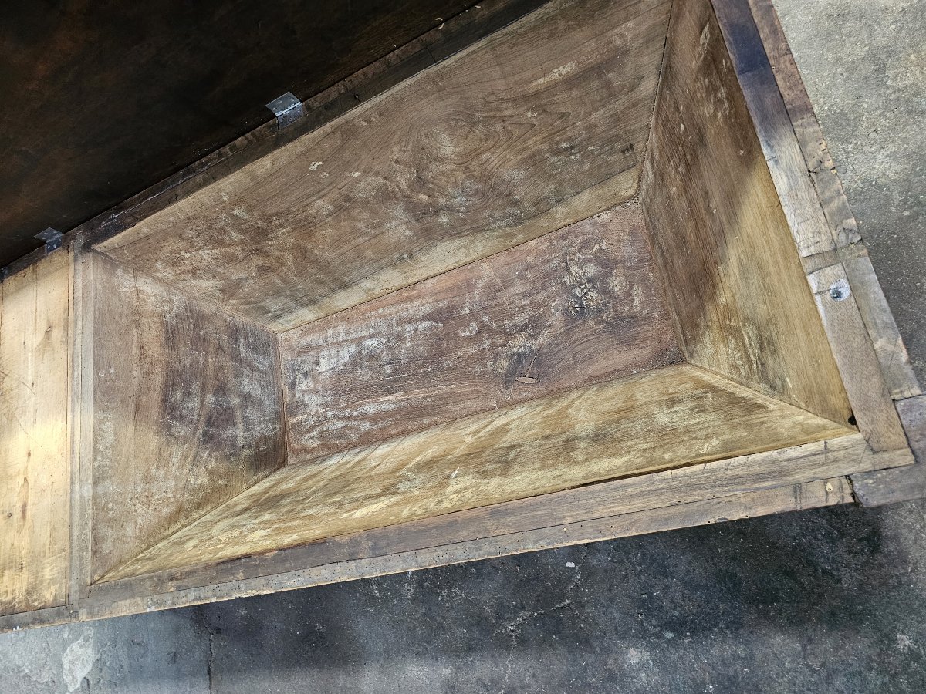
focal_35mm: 23
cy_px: 347
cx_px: 463
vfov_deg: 58.9
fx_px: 615
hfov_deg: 73.9
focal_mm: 6.3
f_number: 1.7
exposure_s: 1/33.4
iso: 500
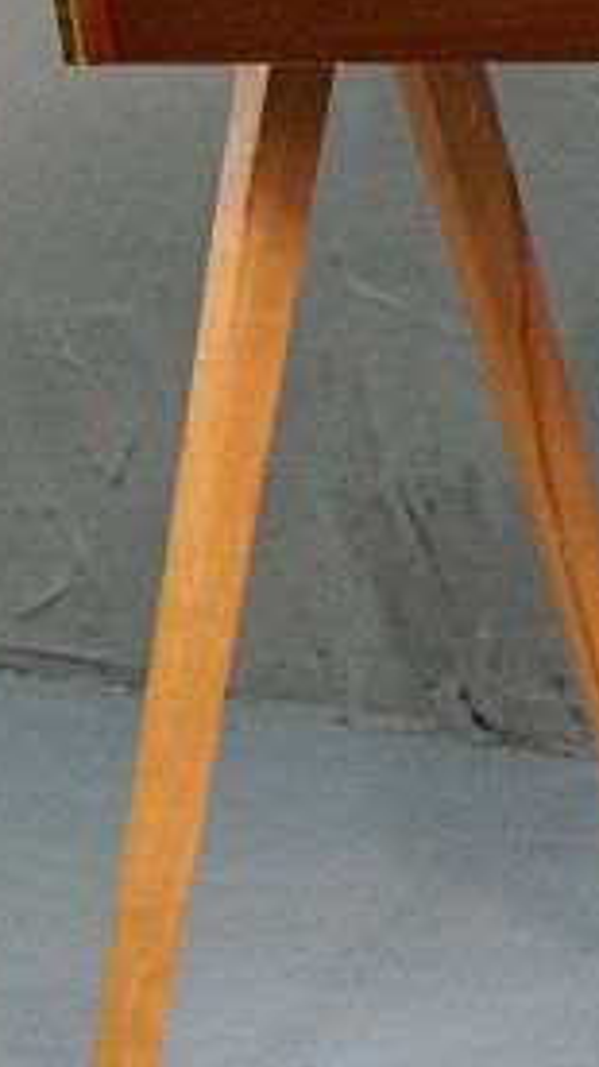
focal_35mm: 143
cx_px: 881
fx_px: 4043
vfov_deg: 14.1
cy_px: -522
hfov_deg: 8.3
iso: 800
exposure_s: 1/160
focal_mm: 20
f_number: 4
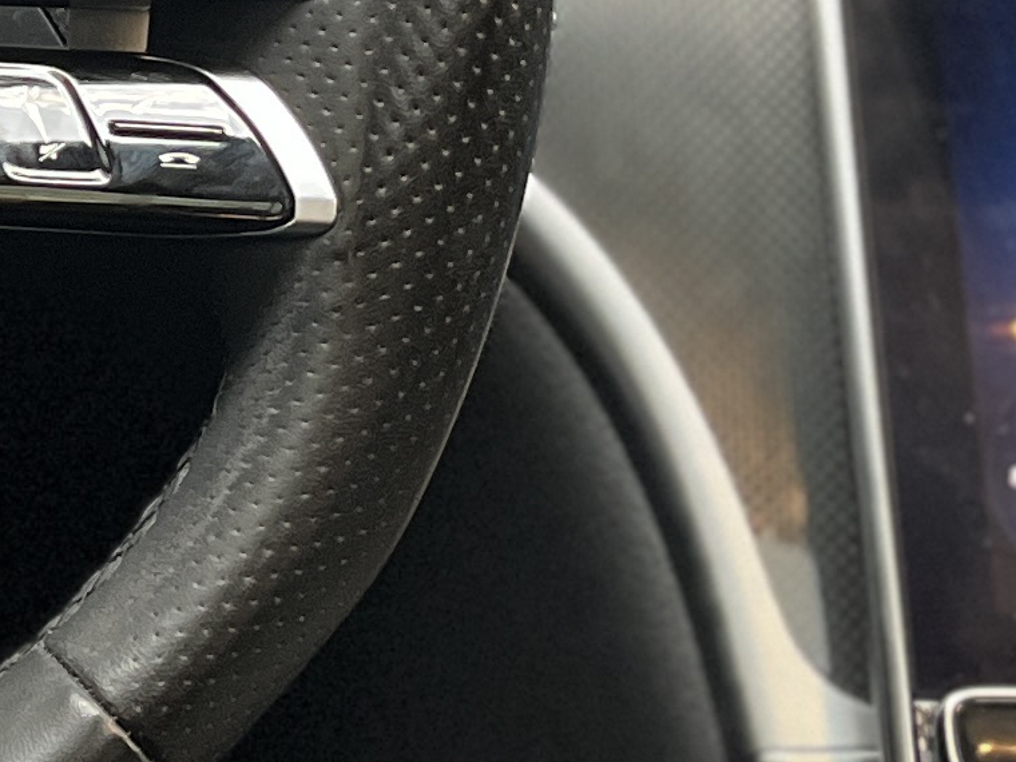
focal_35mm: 138
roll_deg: +1.2
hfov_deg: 13.3
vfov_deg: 10.6
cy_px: -63
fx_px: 4050
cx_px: -628
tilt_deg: -18.0
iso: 320
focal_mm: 5.1
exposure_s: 1/60
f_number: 1.6
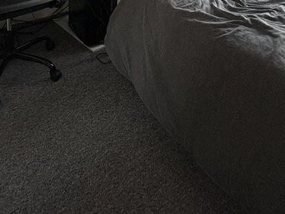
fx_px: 305
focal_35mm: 37
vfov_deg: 30.2
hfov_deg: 49.7
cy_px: -68
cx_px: 173
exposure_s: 1/80
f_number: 2.2
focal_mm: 2.22
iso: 250
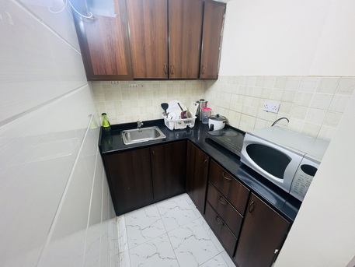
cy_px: 134
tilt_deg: -22.8
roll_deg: -0.2
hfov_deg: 106.2
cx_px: 178
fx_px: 133
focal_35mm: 13
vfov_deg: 89.9
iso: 200
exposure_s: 1/50
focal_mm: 1.57
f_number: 1.8
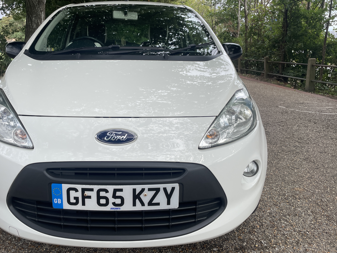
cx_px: 134
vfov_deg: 44.1
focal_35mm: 32
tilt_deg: -10.3
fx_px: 312
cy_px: 114
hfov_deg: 56.4
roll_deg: +2.2
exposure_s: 1/1014
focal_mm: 4.2
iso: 32
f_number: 1.6
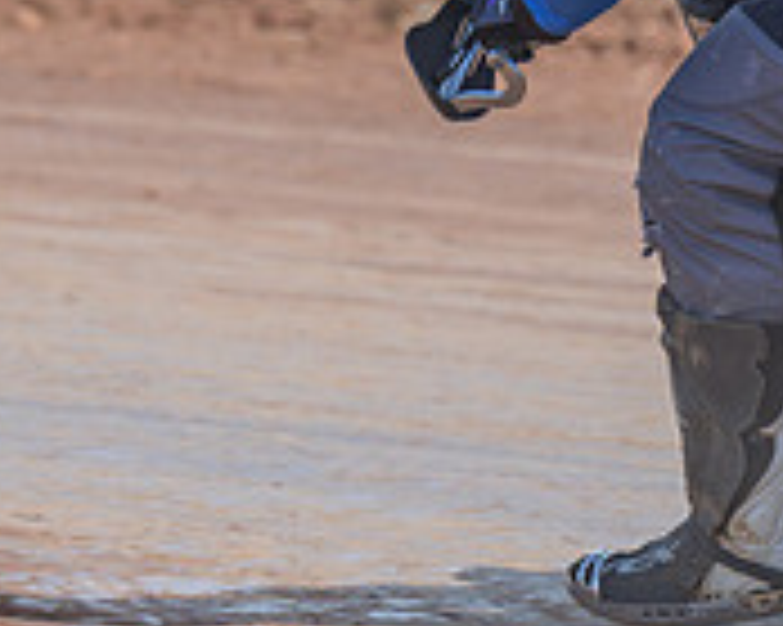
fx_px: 24273
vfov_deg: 1.5
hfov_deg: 1.8
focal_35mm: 1048
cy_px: -53
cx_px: 1114
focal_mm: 190
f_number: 4
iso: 64
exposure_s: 1/320
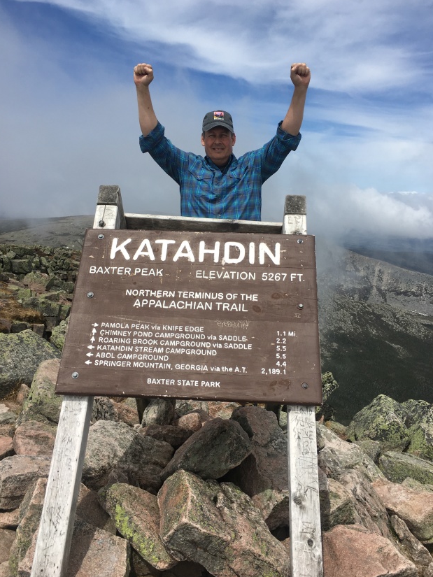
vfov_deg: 60.0
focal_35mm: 30
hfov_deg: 46.8
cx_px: 216
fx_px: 500
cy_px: 286
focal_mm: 4.15
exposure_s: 1/2653
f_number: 2.2
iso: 25
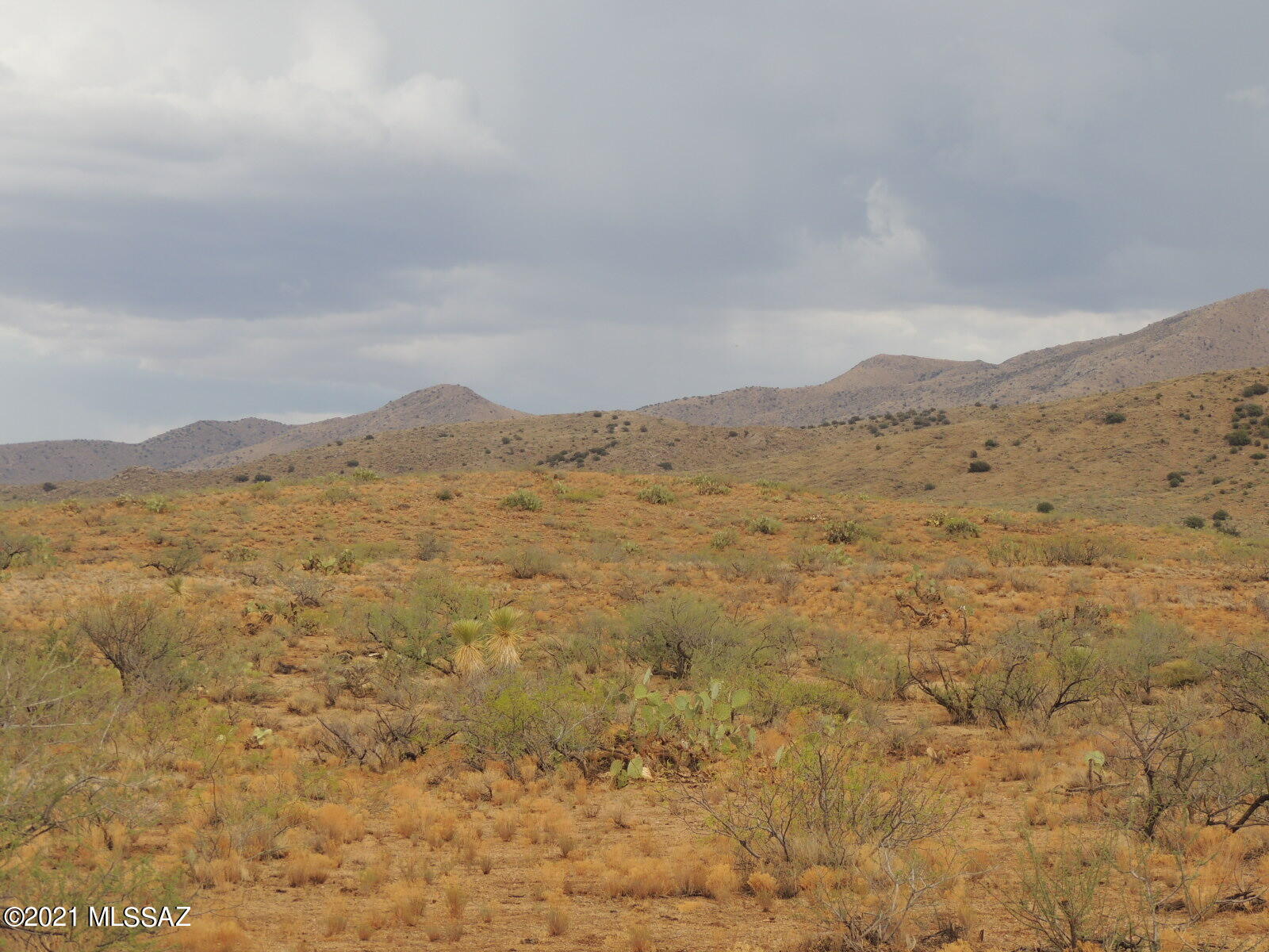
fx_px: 3299
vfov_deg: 16.4
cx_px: 634
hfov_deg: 21.8
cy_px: 476
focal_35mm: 90
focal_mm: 16
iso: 100
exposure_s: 1/250
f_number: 4.1
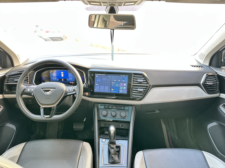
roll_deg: +0.3
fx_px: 156
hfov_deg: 71.6
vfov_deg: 56.8
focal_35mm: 24
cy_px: 84
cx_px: 112
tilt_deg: -19.5
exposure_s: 1/60
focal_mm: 6.86
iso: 250
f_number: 1.78
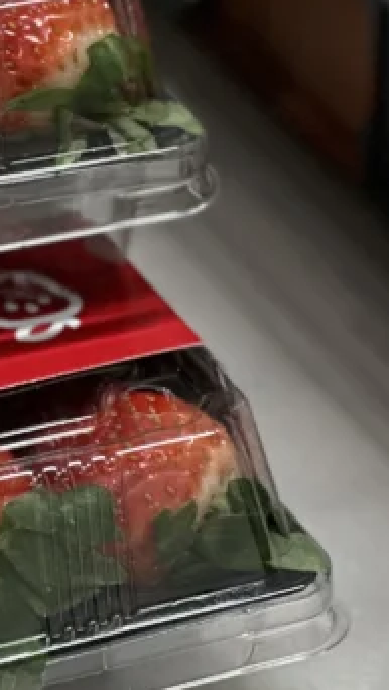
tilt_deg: -27.6
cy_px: -89
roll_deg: +0.6
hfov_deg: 4.8
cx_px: -306
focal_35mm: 251
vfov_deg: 8.5
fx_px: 4591
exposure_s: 1/50
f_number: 2.8
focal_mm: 9
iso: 125
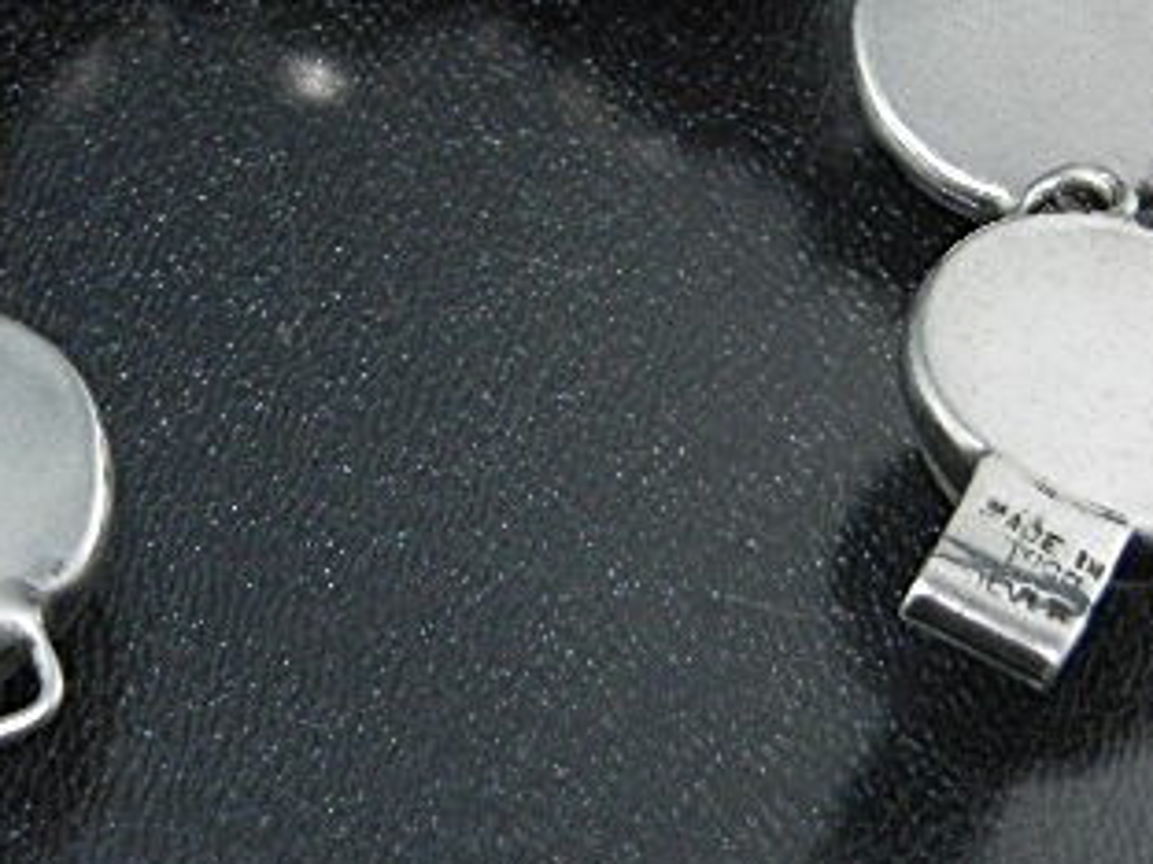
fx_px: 2665
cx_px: 381
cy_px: 177
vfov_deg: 18.3
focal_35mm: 80
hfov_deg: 24.3
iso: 800
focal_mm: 7.1
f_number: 7.4
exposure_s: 1/30
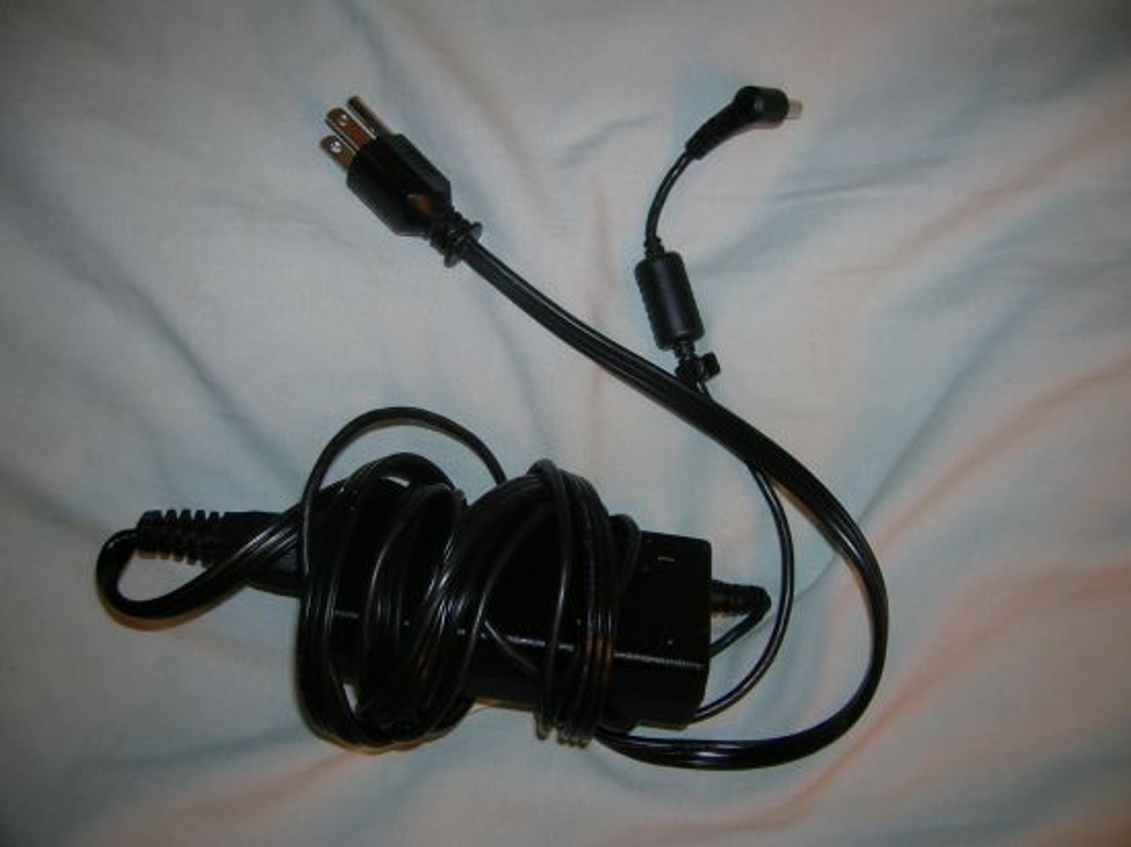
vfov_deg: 41.8
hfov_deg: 54.0
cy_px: 424
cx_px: 566
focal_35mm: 34
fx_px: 1110
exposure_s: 1/60.1
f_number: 2.9
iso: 50
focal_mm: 5.7
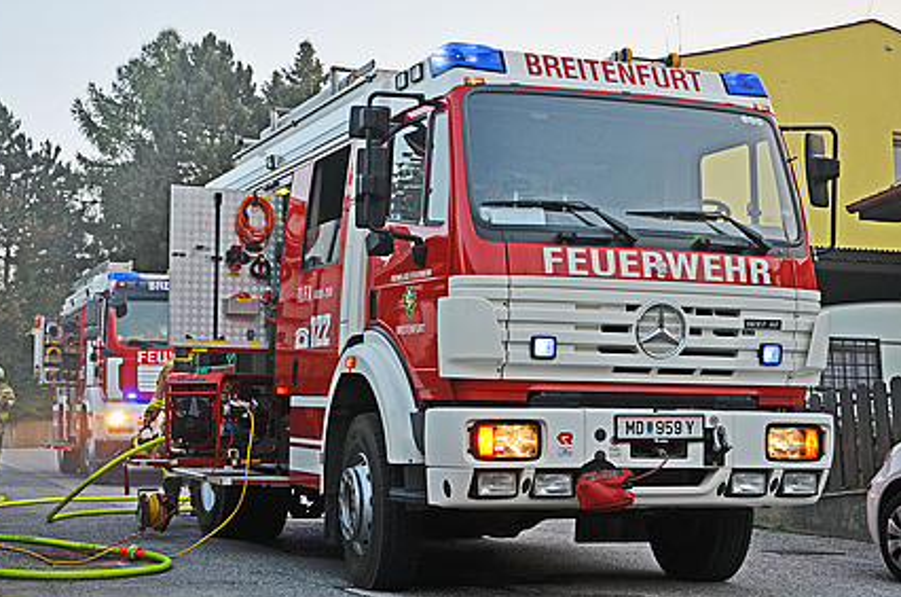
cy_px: 327
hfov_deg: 34.2
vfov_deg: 23.0
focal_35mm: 59
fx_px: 1462
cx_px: 403
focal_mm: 35
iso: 280
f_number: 5.6
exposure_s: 1/125
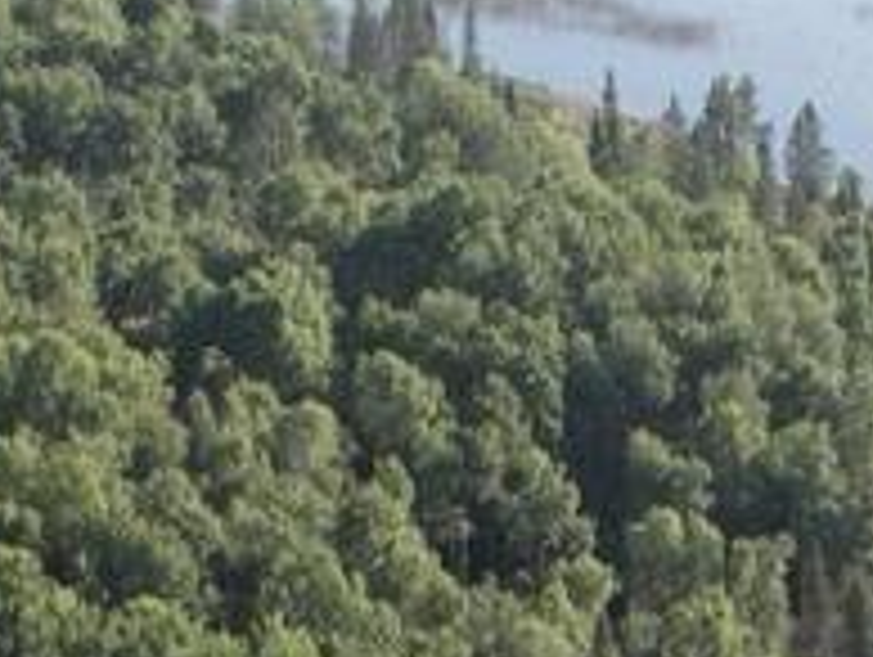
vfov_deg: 8.2
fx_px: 3990
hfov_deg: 12.3
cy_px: 1906
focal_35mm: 158
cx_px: 873
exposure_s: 1/500
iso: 100
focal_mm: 12.29
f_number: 2.8
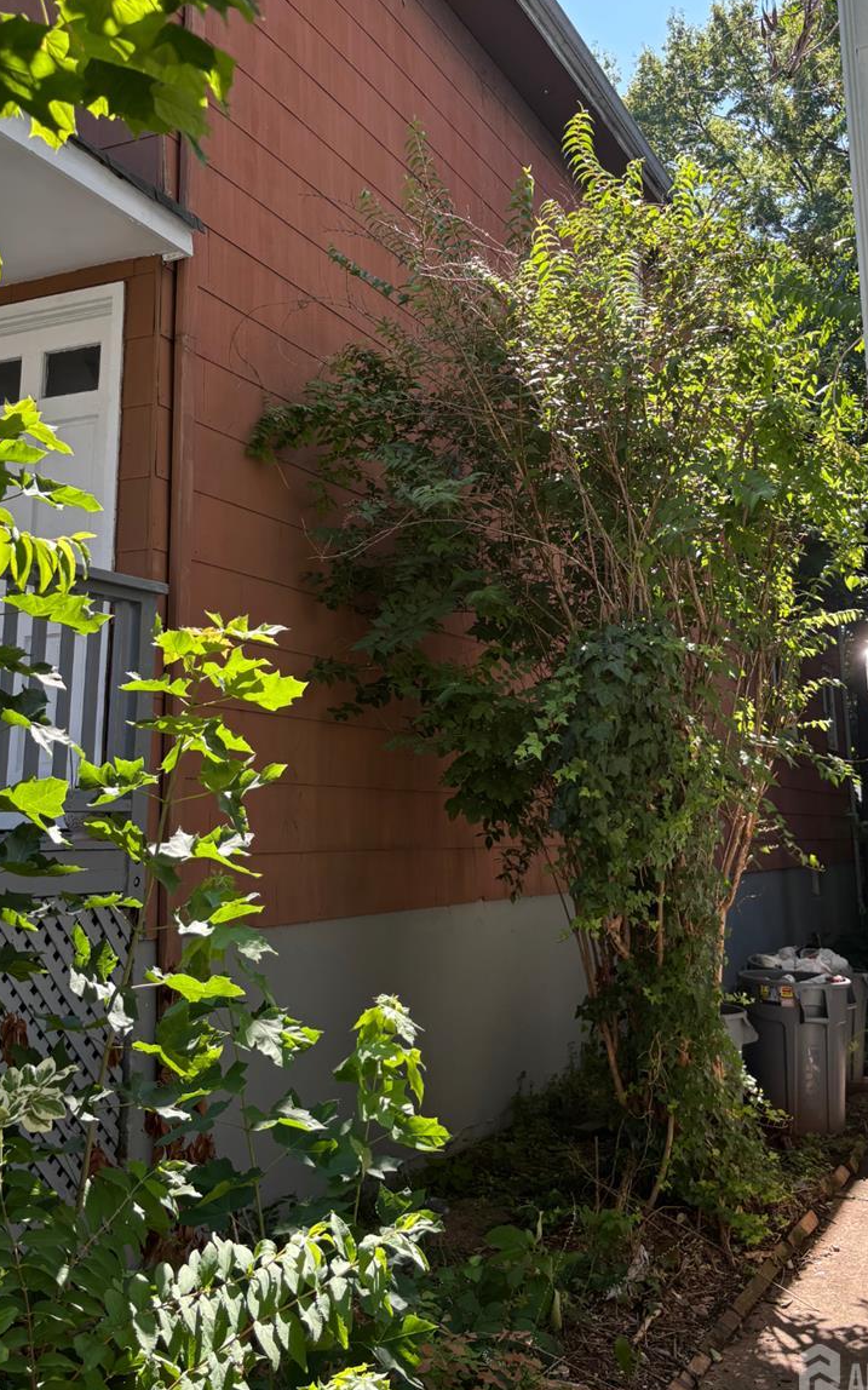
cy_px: 525
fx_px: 1363
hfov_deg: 35.3
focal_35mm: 36
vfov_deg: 53.4
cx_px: 417
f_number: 1.6
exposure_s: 1/481
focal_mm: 5.96
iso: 50
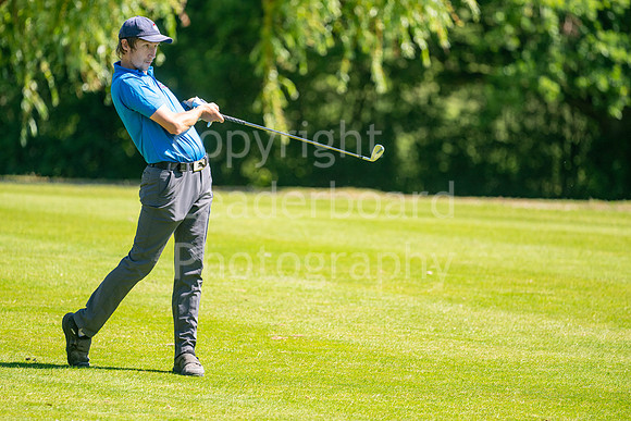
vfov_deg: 4.6
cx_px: 316
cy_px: 210
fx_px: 5259
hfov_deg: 6.9
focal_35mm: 300
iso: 250
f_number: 4.5
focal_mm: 300
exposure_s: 1/1000
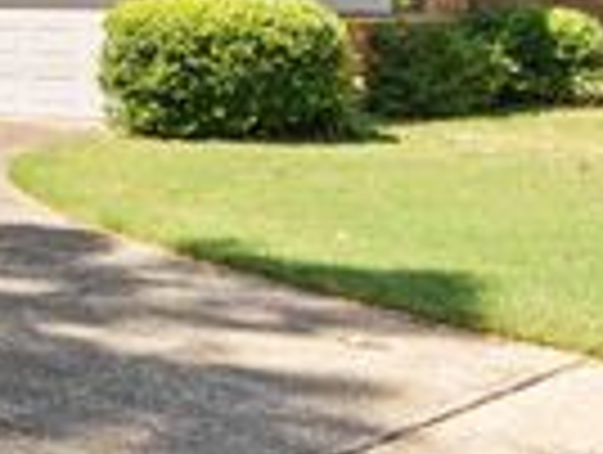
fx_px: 1246
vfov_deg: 20.1
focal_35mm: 71
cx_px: -482
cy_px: 2
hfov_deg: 19.9
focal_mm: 13.3
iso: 320
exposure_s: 1/40
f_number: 8
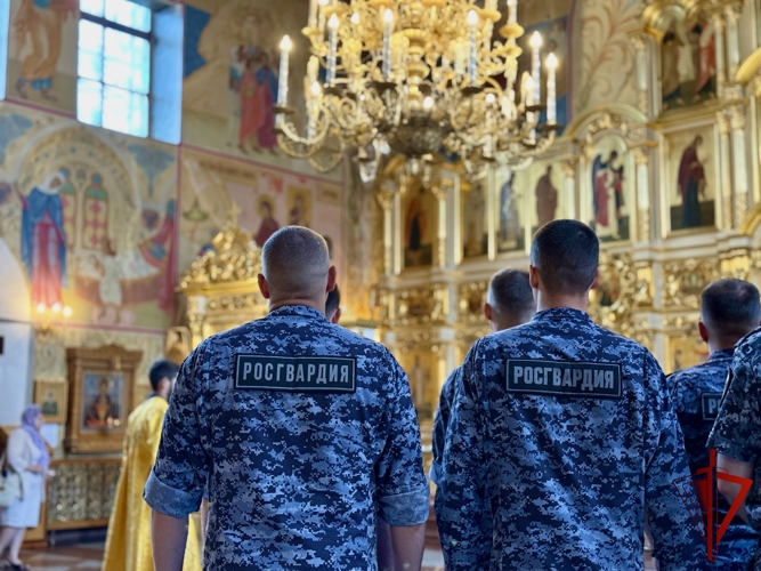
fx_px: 1055
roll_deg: -0.3
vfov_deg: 30.3
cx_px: 380
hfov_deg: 39.7
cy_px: 286
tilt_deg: +7.6
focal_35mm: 48
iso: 320
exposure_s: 1/33
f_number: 1.78
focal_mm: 6.76
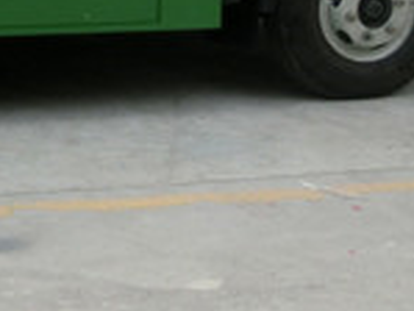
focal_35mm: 145
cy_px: -190
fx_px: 1736
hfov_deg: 12.5
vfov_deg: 9.9
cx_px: -314
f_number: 3
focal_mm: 4.24
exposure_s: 1/400
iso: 80
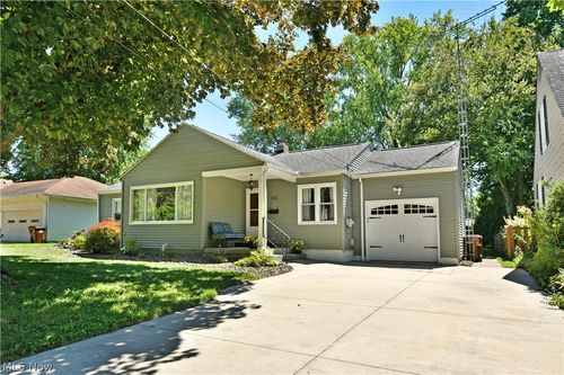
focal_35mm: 21
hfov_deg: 81.2
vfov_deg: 59.5
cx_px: 282
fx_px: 329
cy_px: 188
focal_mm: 14
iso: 160
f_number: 6.3
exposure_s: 1/320
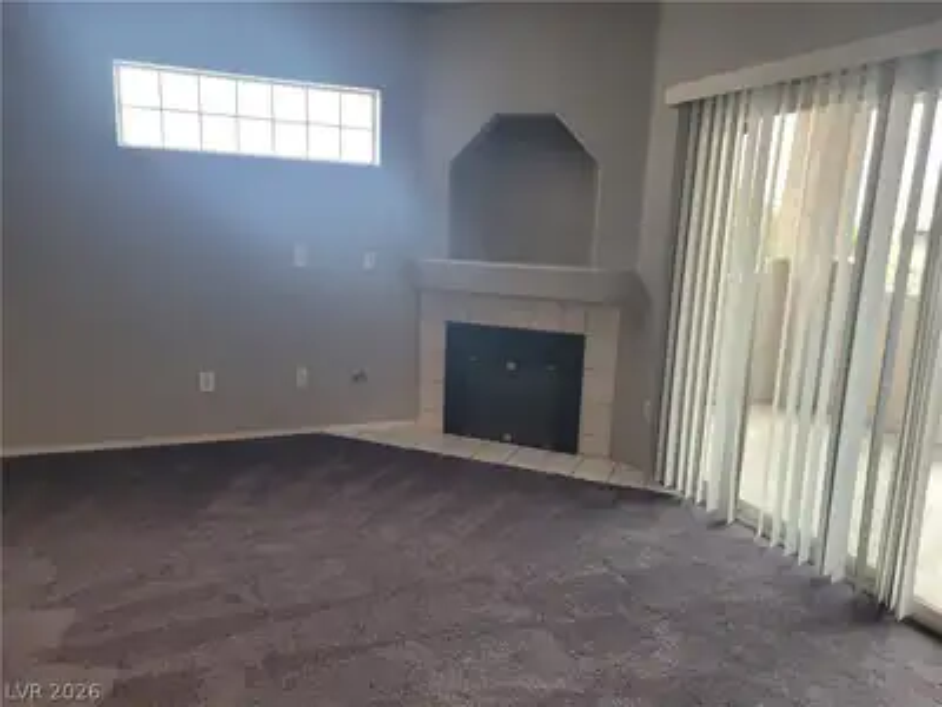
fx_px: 708
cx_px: 471
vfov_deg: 53.1
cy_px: 354
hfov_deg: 67.3
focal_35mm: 26
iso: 250
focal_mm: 5.4
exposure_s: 1/120
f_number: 1.8
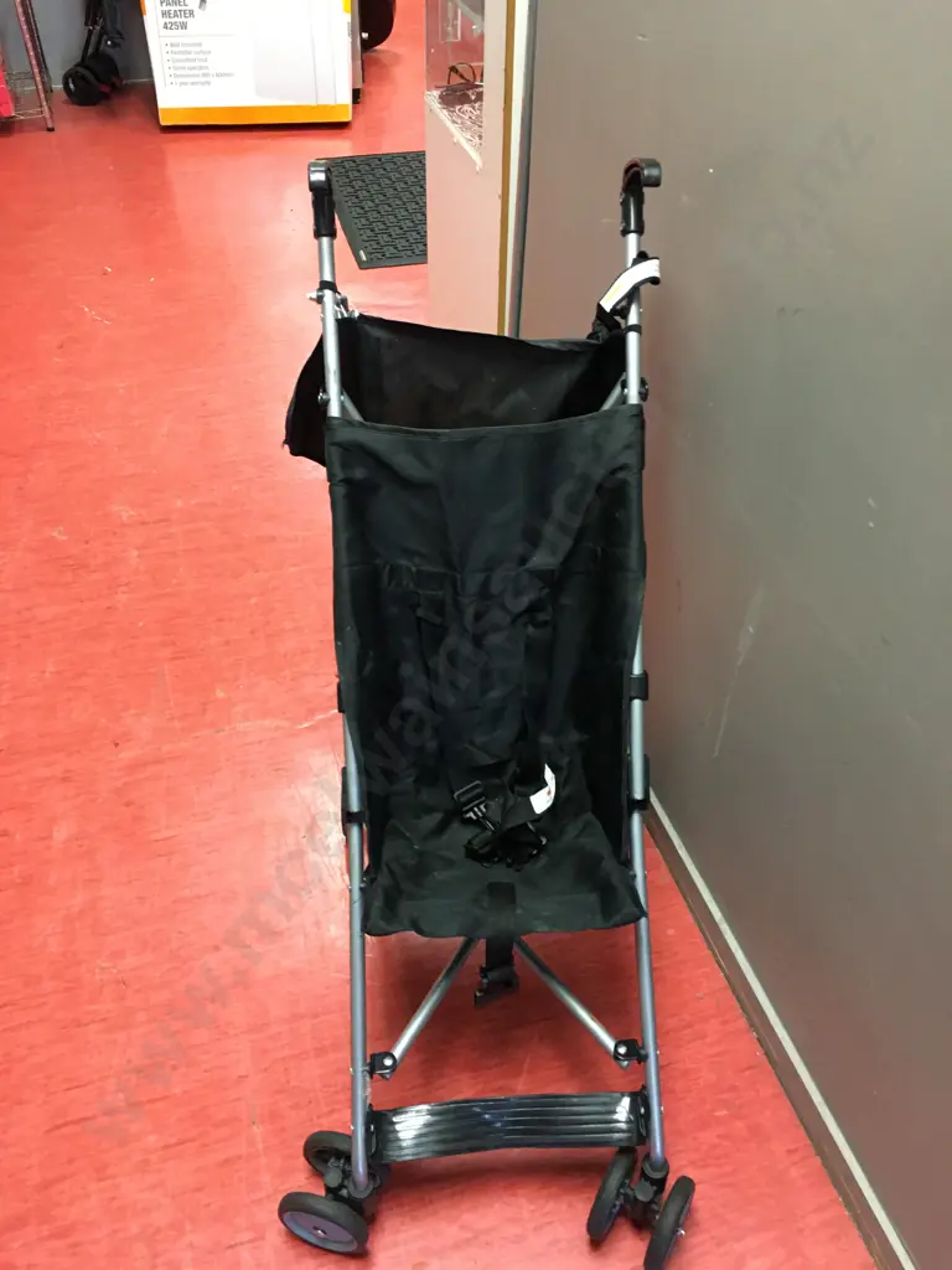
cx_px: 476
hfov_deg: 48.2
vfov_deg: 61.7
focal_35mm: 29
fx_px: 1063
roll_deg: -1.1
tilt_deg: -40.1
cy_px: 635
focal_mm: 4.15
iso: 100
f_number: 2.2
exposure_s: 1/8
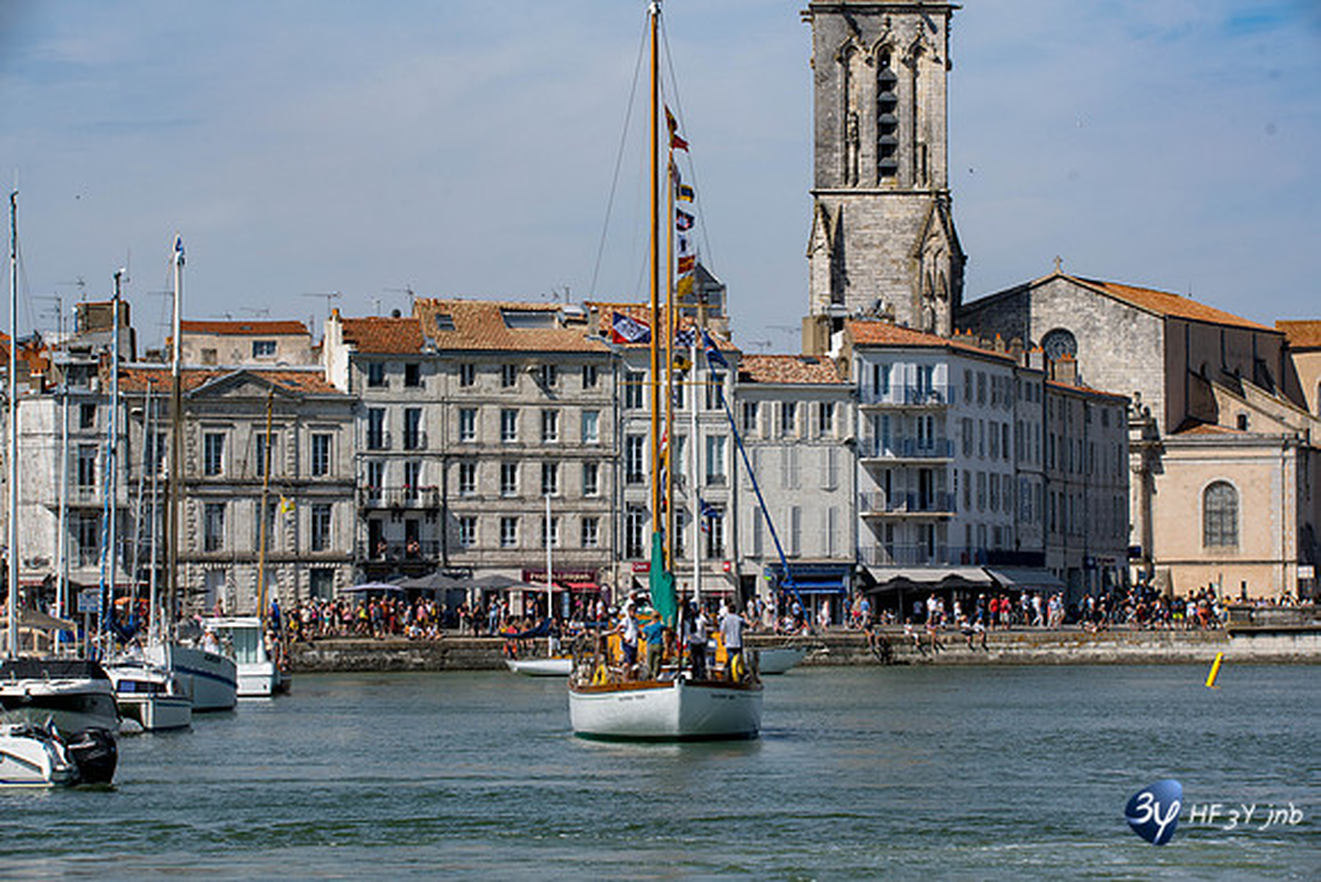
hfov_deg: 13.7
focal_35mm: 150
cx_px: 660
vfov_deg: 9.2
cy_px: 441
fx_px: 5505
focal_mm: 150
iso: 220
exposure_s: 1/800
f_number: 11
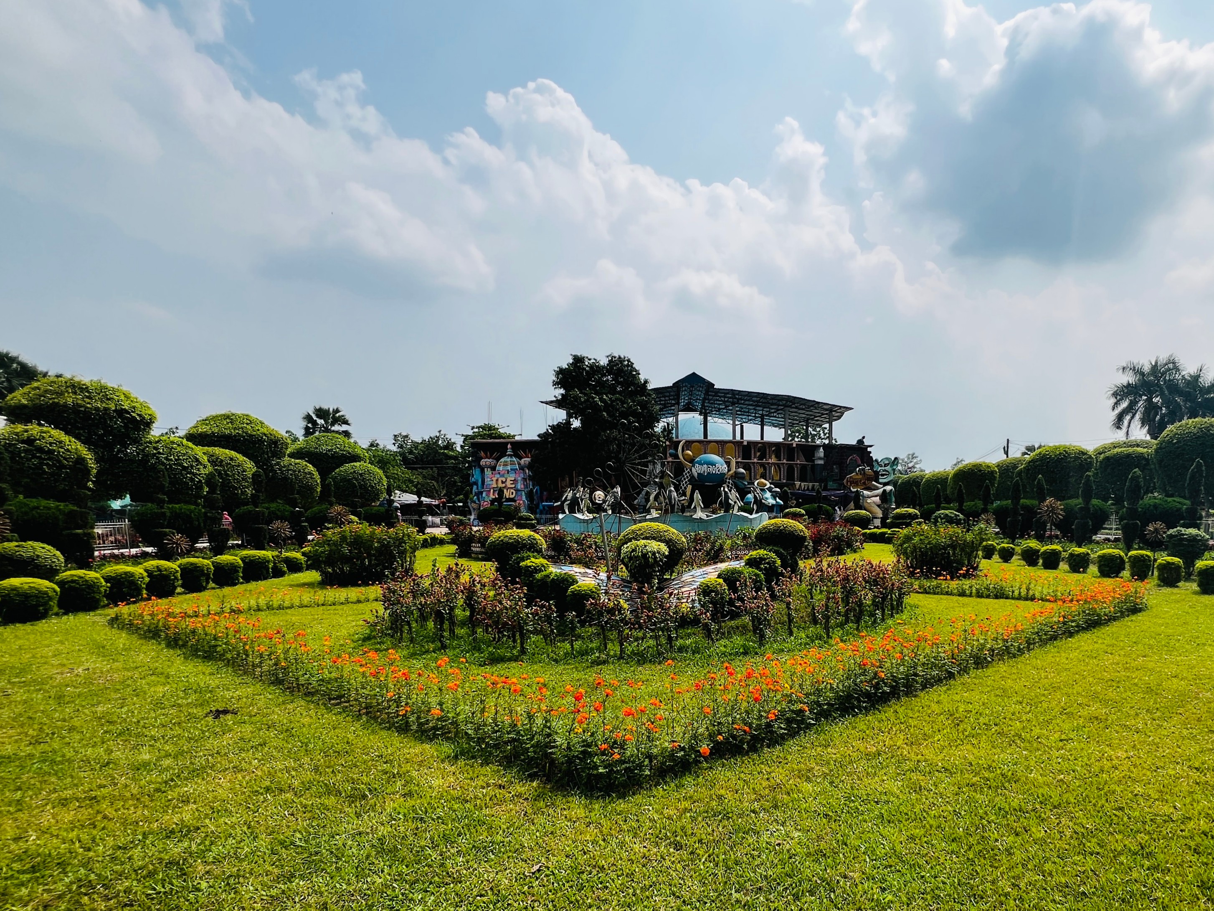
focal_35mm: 13
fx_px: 456
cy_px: 456
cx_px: 607
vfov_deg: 89.9
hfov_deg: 106.2
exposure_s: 1/1531
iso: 32
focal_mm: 1.57
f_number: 1.8
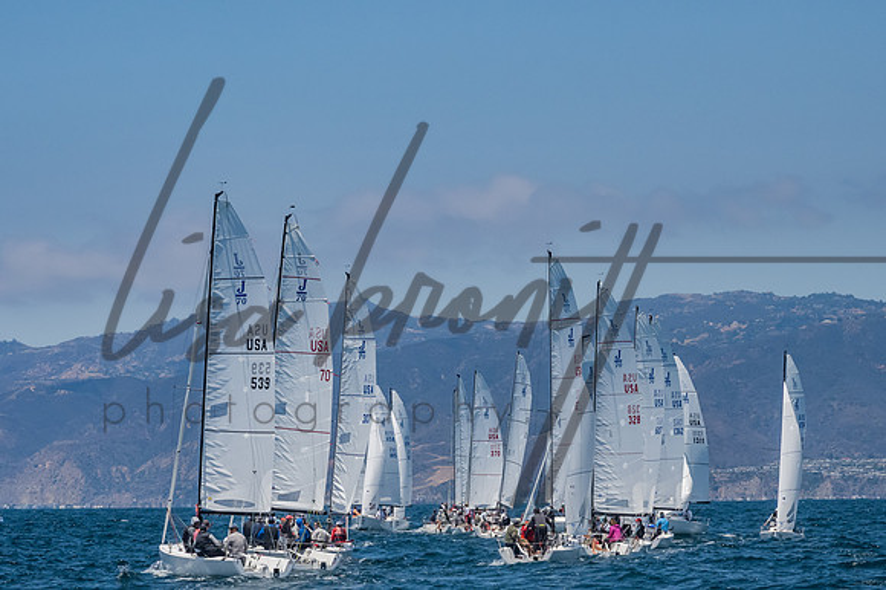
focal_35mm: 174
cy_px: 295
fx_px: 4280
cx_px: 443
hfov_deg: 11.8
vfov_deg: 7.9
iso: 640
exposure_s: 1/1250
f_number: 14
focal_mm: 116
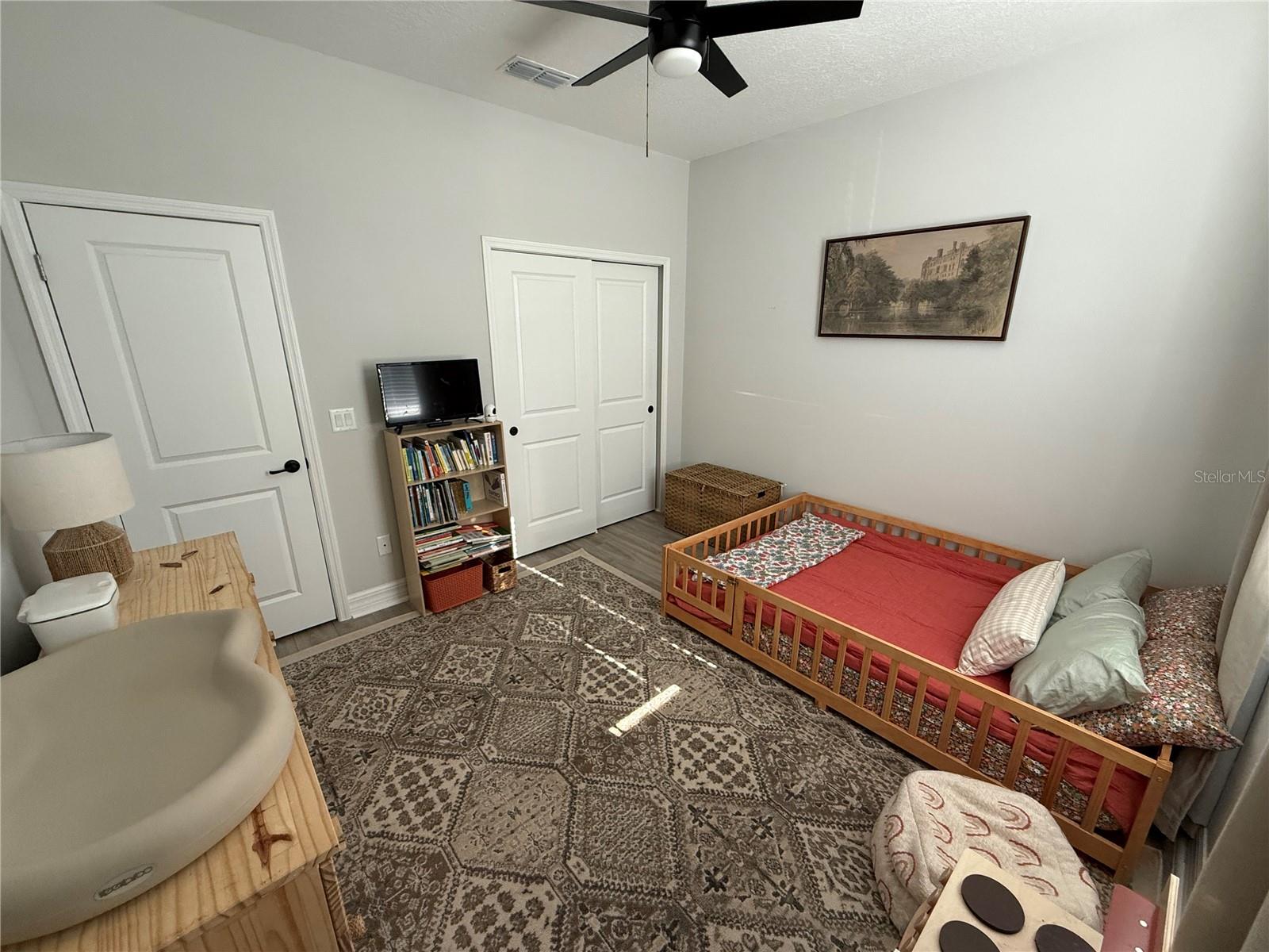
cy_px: 476
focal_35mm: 14
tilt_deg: -16.9
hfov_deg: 102.1
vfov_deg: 85.7
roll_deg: -0.3
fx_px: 513
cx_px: 634
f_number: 2.2
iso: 250
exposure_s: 1/99
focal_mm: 2.22
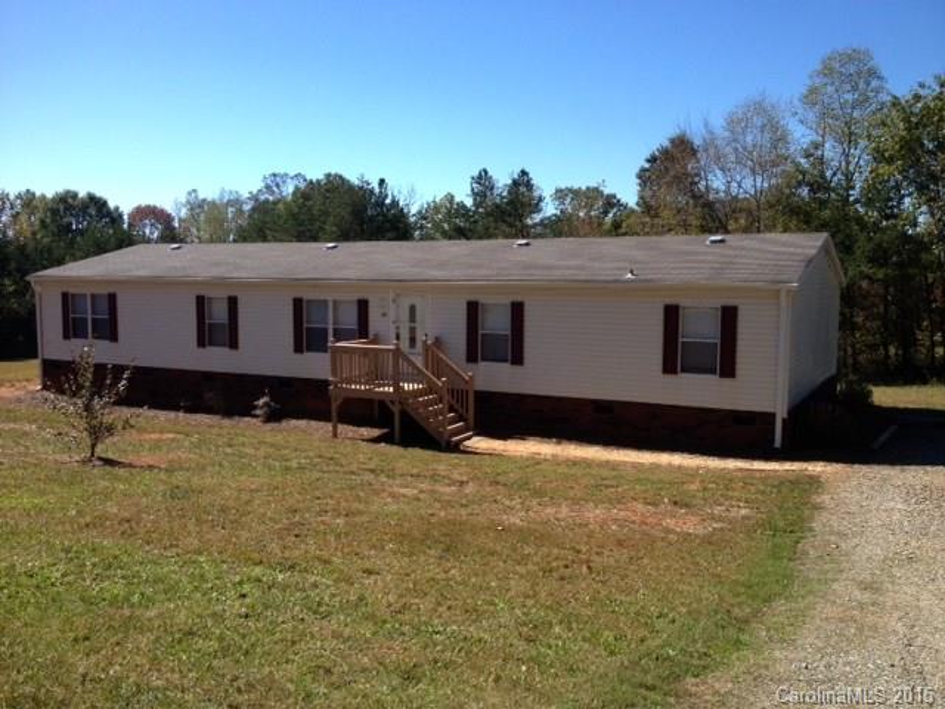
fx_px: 955
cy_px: 354
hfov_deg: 52.6
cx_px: 472
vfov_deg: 40.7
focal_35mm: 35
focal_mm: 4.28
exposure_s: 1/1453
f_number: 2.4
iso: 64
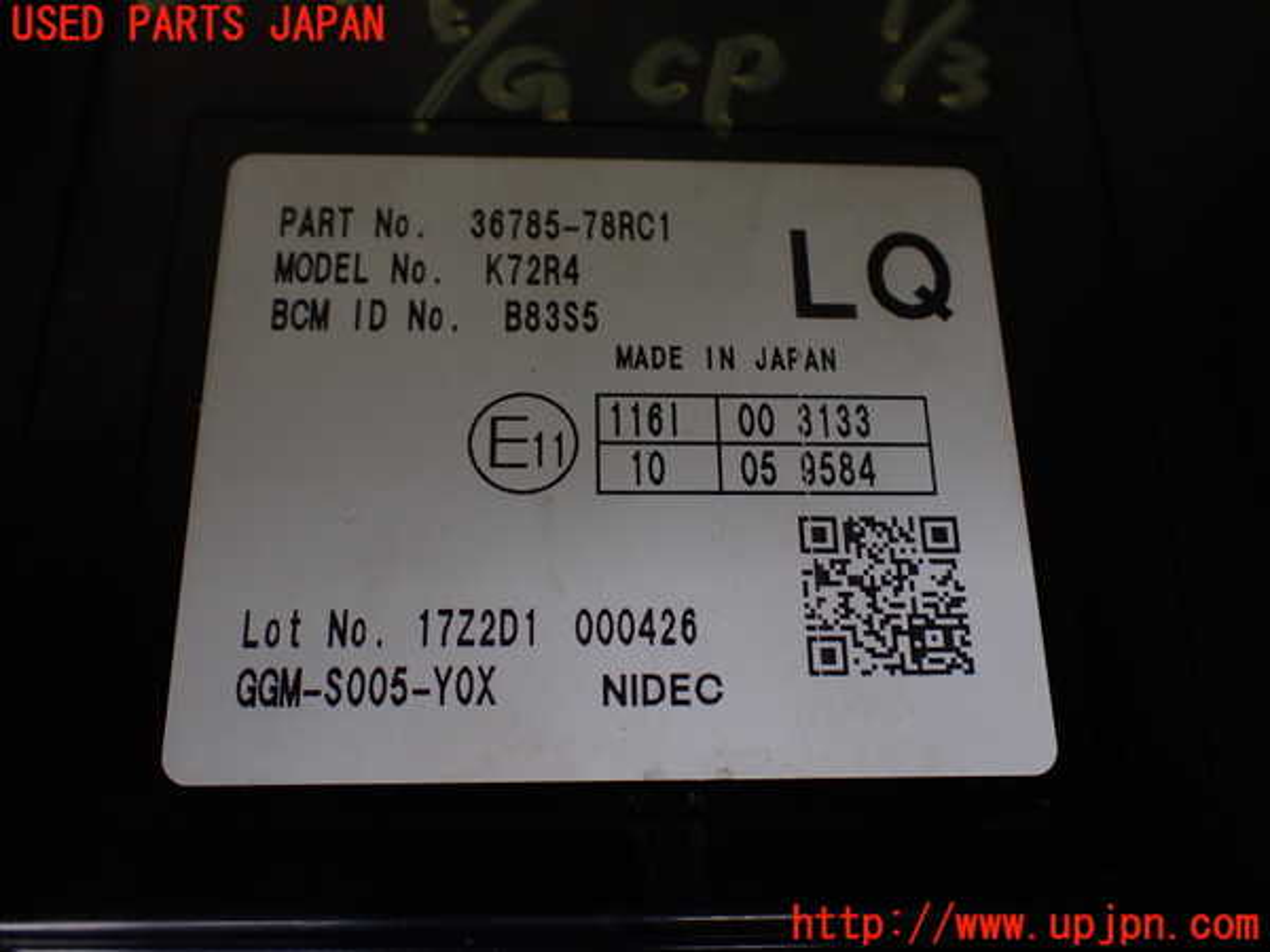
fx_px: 1101
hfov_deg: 60.0
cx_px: 635
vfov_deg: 46.8
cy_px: 476
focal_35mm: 30
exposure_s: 1/125
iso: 200
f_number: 2.3
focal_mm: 5.4
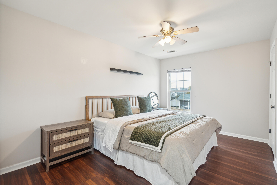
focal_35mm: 16
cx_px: 138
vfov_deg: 73.7
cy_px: 92
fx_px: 123
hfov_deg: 96.7
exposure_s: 1/3.33
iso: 400
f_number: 6.3
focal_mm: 16
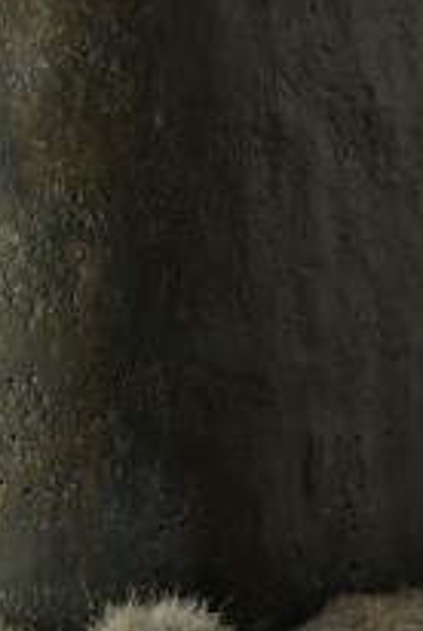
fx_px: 2248
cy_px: 153
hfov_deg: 10.7
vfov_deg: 15.9
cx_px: 208
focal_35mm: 128
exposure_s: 1/80
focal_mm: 44
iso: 100
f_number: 5.6
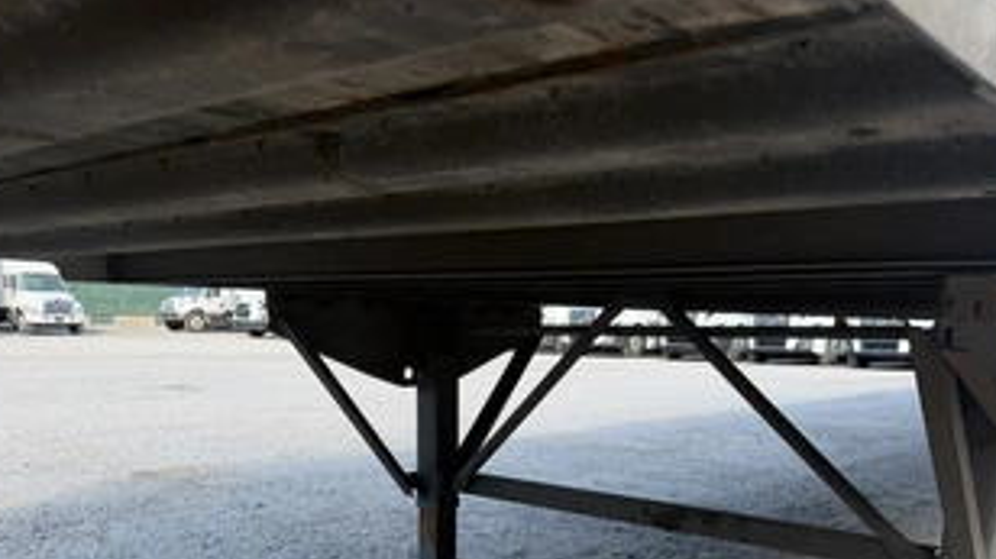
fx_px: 898
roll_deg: -1.3
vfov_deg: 33.3
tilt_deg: -11.3
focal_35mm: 34
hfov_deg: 57.9
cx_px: 547
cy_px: 475
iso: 80
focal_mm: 6.76
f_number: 1.78
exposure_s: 1/967
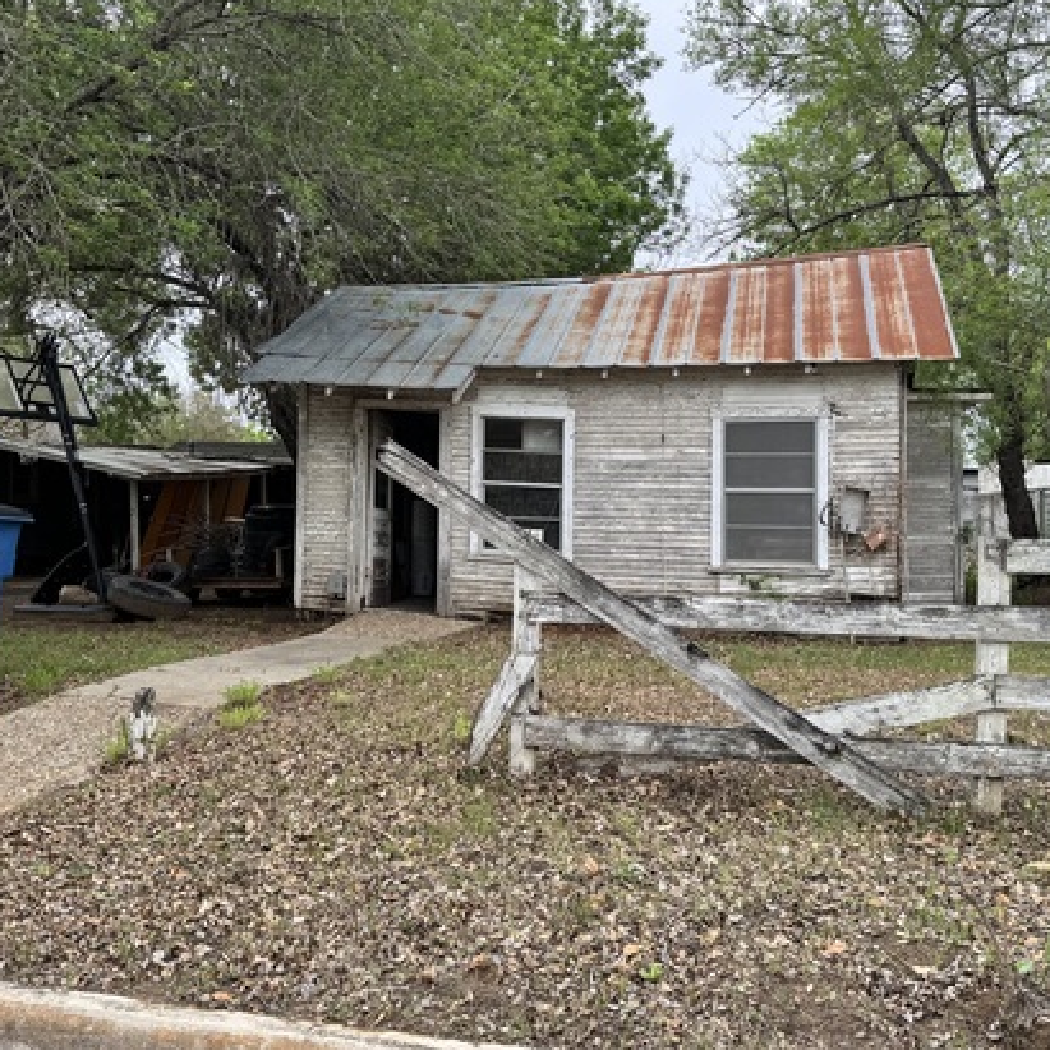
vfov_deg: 49.7
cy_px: 483
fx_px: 1132
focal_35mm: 33
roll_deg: -0.6
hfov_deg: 49.7
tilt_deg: +1.4
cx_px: 475
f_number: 1.78
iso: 80
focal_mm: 6.76
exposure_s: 1/888
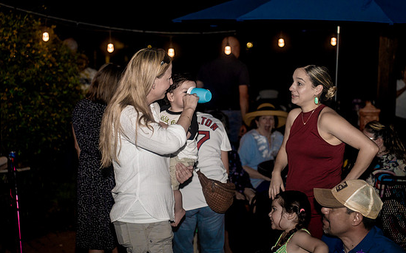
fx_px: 774
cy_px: 113
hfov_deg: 29.4
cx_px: 200
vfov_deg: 18.6
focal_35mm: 70
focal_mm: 65
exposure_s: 1/200
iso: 2000
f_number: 3.2
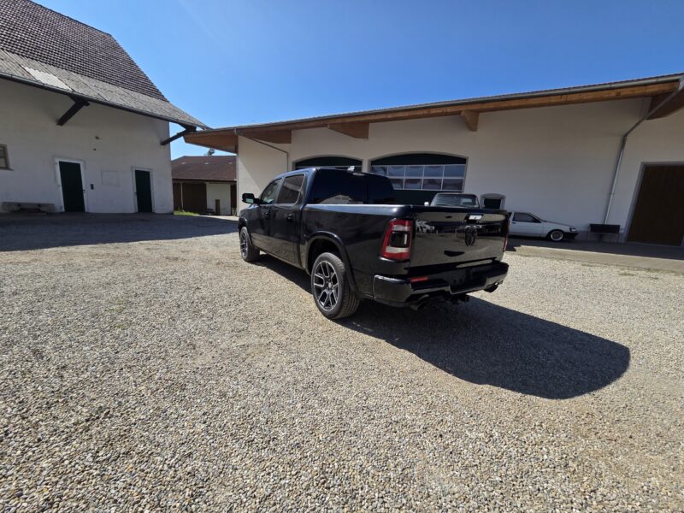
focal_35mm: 13
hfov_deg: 106.2
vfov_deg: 89.9
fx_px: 257
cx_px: 342
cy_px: 256
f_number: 2.2
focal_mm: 2.2
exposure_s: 1/2077
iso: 50
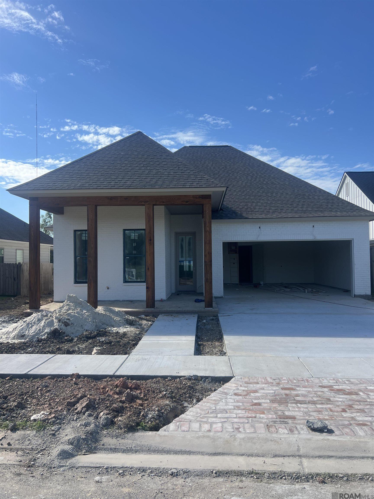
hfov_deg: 53.1
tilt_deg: +2.4
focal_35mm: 26
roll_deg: +0.4
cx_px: 187
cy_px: 250
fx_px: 375
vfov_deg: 67.3
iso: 50
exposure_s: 1/3704
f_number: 1.5
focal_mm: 5.7
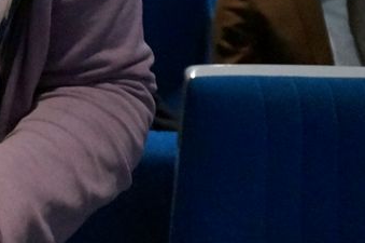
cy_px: -314
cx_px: -231
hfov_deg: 15.9
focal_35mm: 115
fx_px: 1164
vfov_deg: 10.4
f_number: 3.5
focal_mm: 16
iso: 3200
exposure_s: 1/40
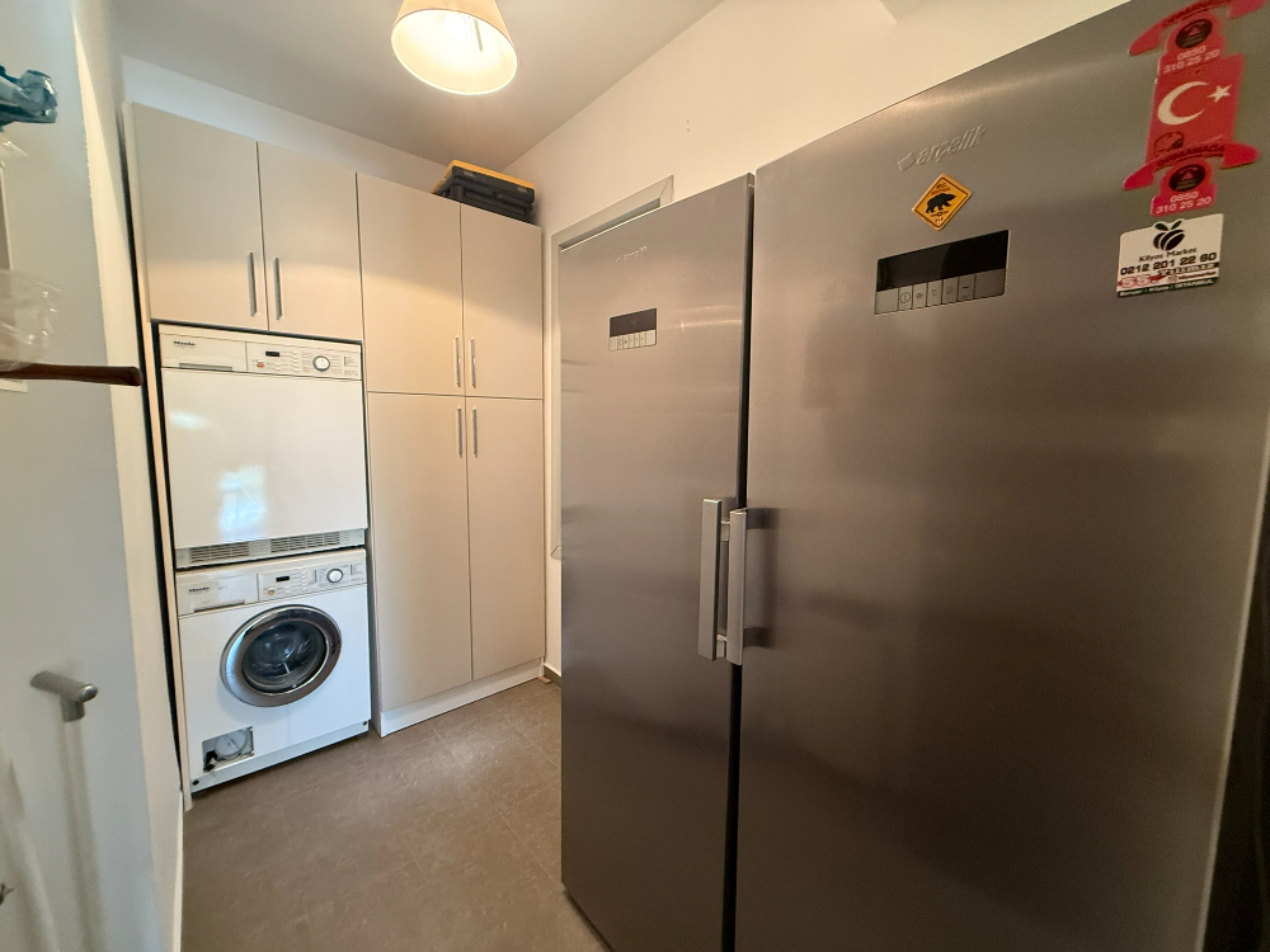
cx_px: 635
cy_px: 476
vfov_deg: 85.7
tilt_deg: -4.8
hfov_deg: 102.1
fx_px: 514
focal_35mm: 14
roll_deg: -0.7
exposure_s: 1/50
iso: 400
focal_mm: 2.22
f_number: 2.2
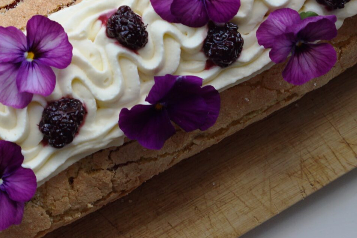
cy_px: -62
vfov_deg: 6.7
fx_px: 2004
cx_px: -82
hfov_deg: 10.0
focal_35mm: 202
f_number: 6.3
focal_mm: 50
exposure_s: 1/80
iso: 320
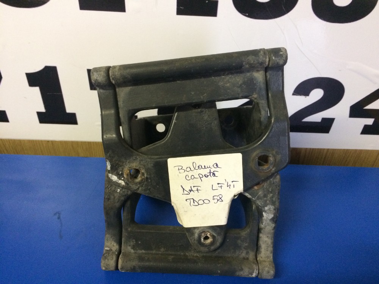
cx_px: 190
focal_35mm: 29
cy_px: 142
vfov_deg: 48.2
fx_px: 318
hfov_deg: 61.7
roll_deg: -6.1
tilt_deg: -39.6
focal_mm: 4.15
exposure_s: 1/17
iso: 320
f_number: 2.2
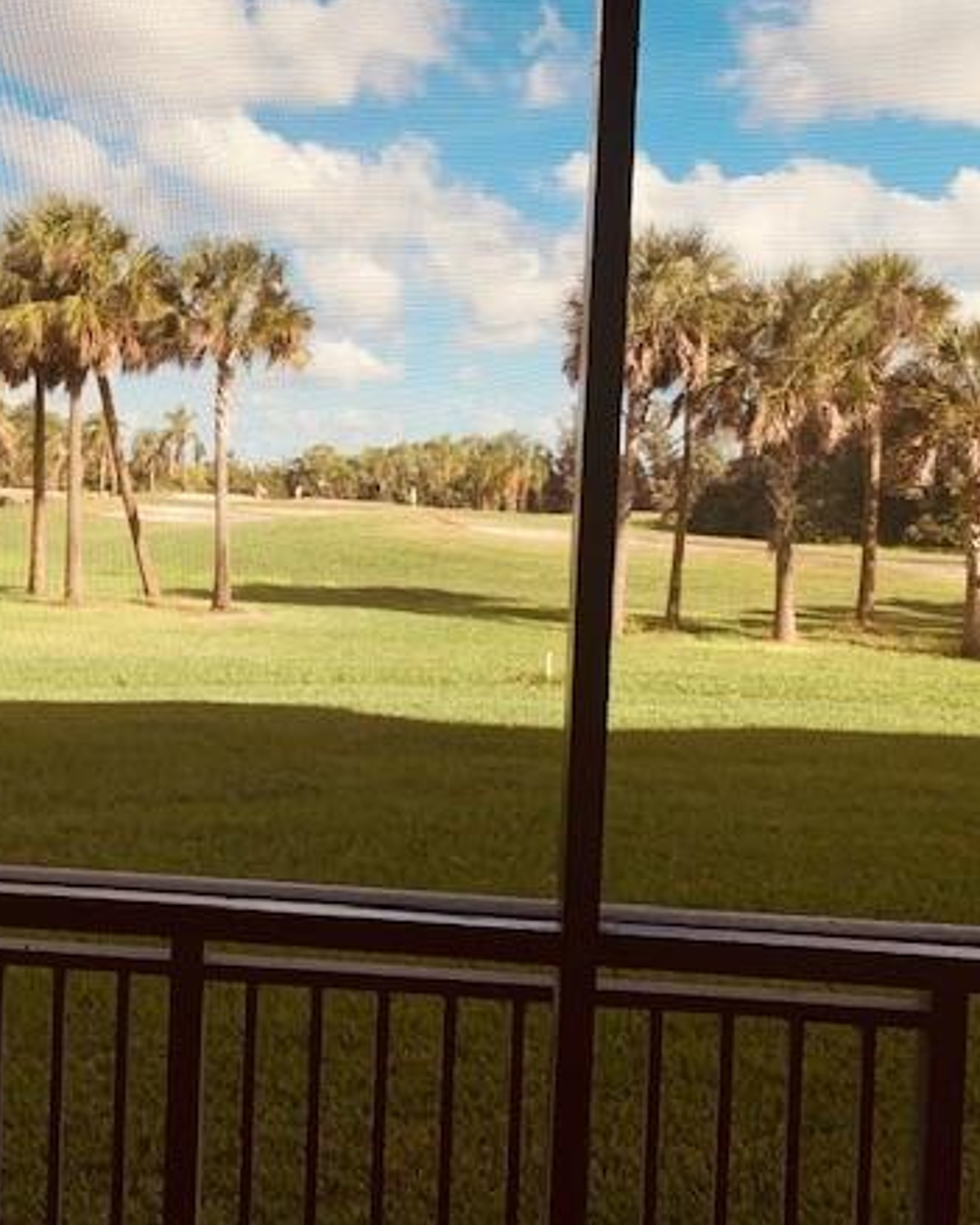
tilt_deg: -2.5
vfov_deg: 49.1
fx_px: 1342
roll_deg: -1.9
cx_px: 271
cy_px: 566
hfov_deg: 39.3
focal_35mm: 37
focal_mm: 4.25
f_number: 1.8
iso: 25
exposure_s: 1/2257
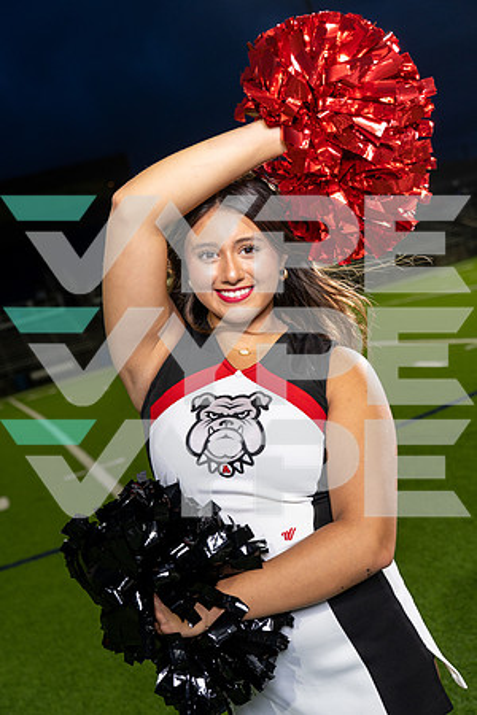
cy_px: 358
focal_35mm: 45
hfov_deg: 29.9
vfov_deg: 43.6
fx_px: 894
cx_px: 238
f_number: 4.5
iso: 640
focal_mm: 45
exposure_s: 1/250
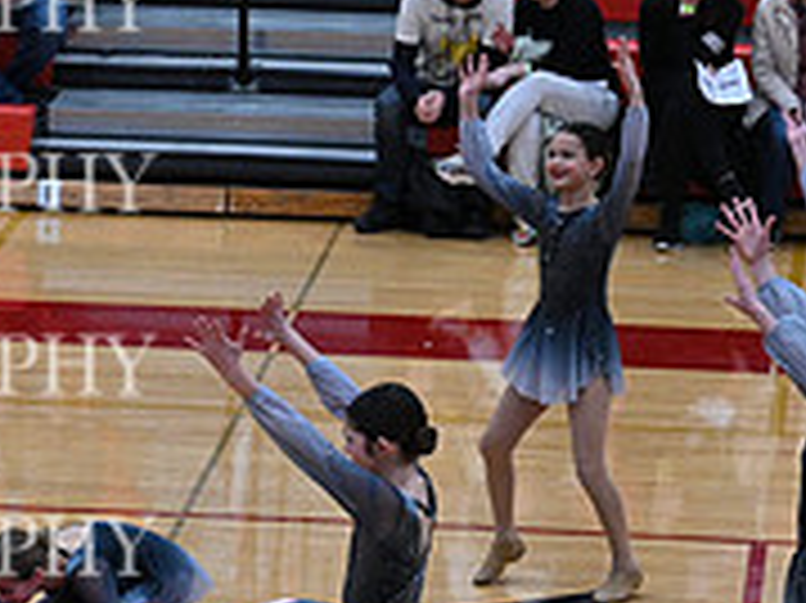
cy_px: 637
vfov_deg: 4.9
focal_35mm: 303
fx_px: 7050
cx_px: -495
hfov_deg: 6.4
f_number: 4
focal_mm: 97
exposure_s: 1/400
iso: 4000
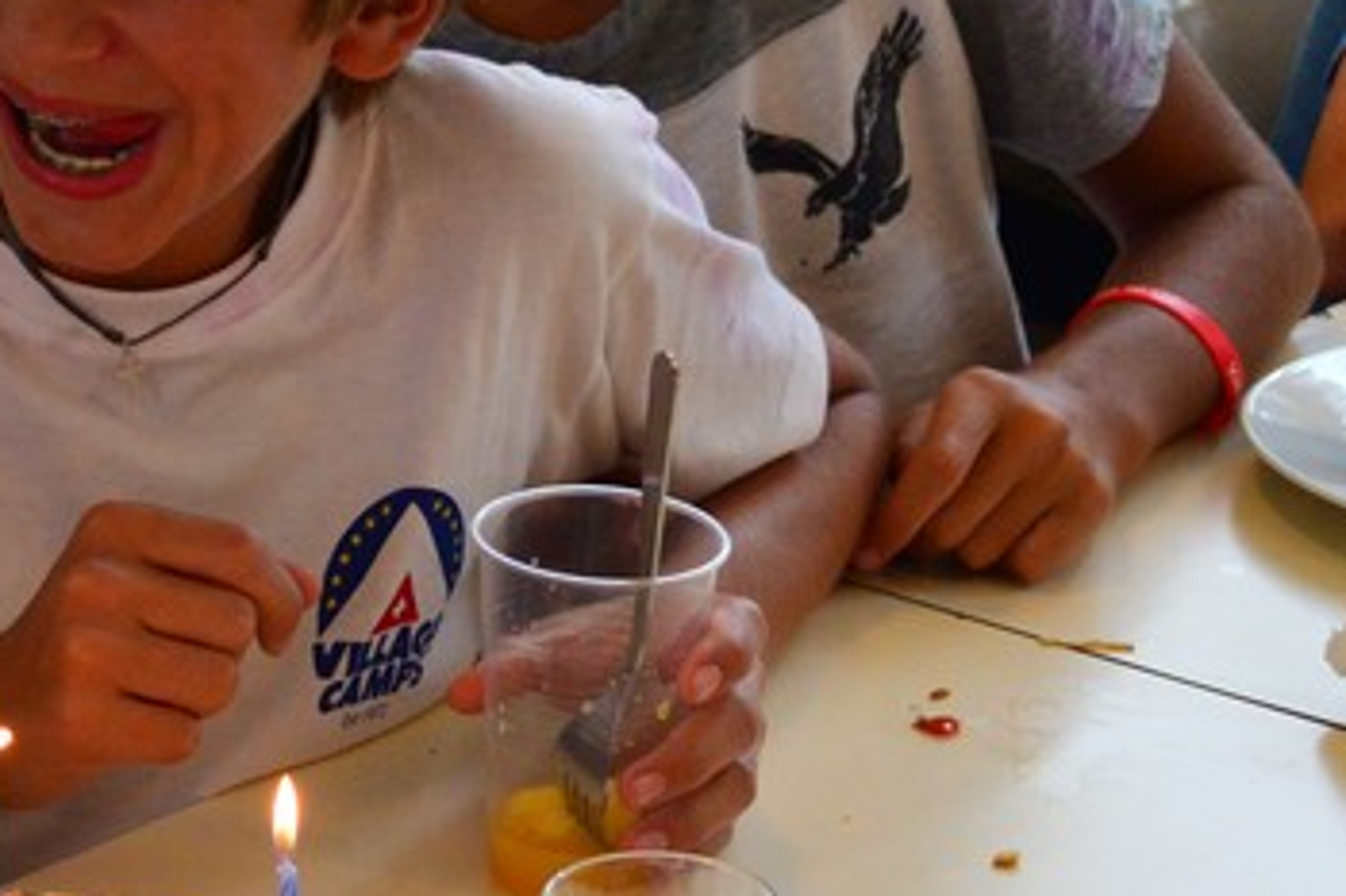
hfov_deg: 16.4
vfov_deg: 11.1
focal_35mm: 123
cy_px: 402
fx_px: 4596
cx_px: 81
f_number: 4.5
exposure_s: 1/250
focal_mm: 28
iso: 1400
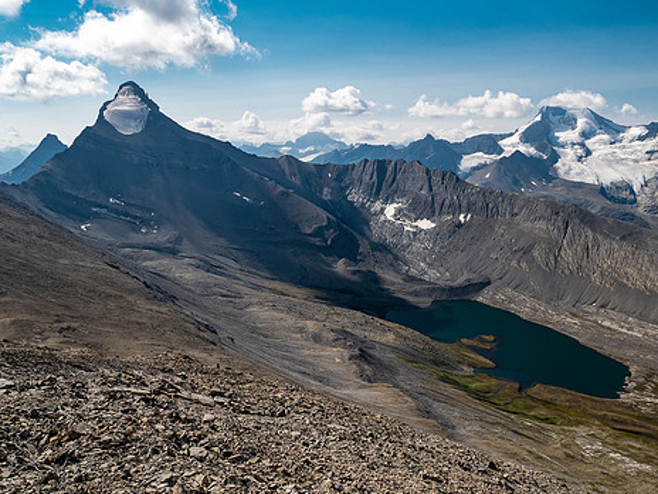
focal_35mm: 30
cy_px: 300
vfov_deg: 46.5
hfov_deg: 59.8
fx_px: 570
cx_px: 363
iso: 200
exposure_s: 1/250
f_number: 8
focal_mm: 12
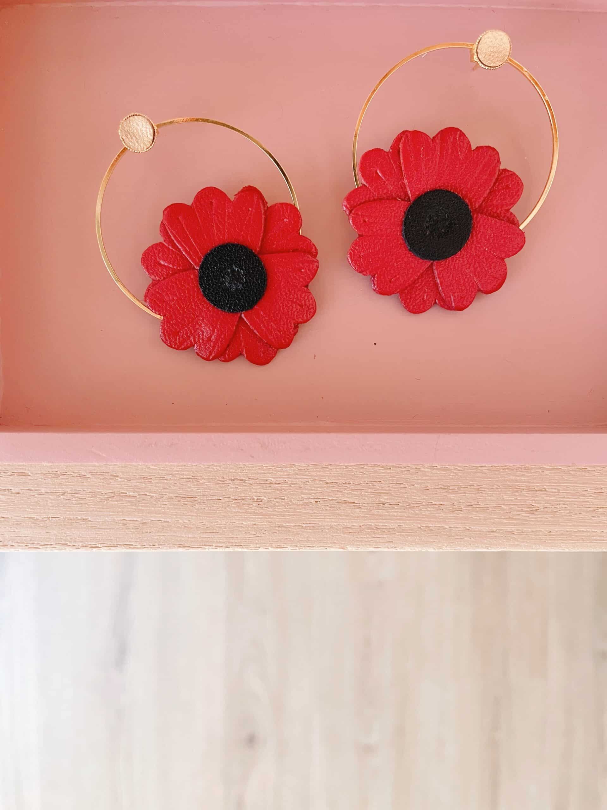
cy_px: 405
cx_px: 304
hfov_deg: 53.1
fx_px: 608
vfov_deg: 67.3
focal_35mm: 26
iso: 200
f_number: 1.6
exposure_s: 1/60
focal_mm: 4.2
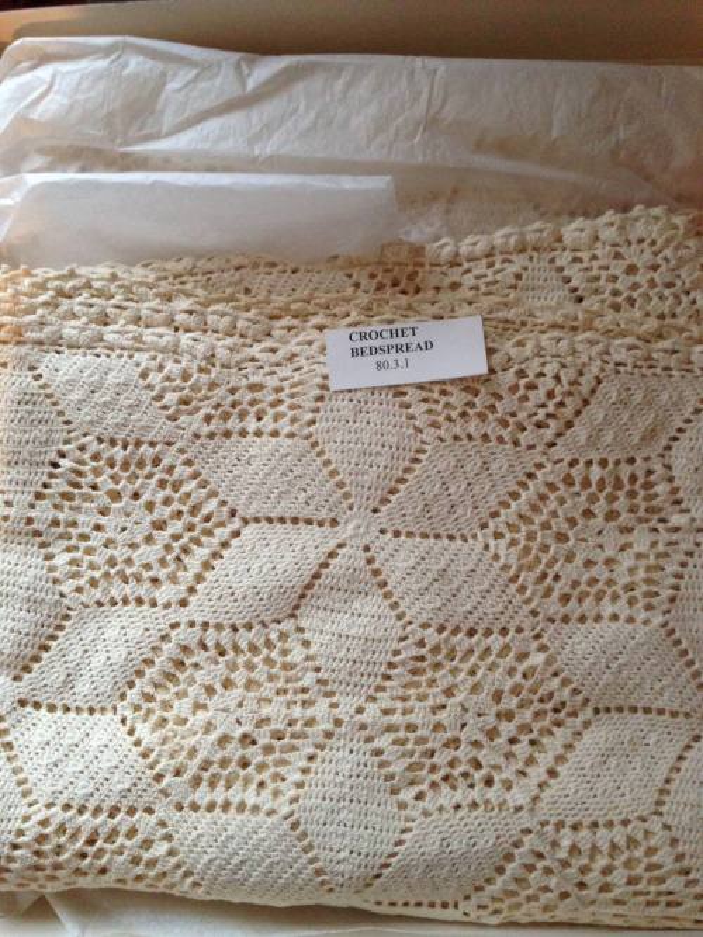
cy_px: 468
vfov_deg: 55.4
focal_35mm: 33
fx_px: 894
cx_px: 352
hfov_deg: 42.9
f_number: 2.4
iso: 320
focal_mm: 4.12
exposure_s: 1/20
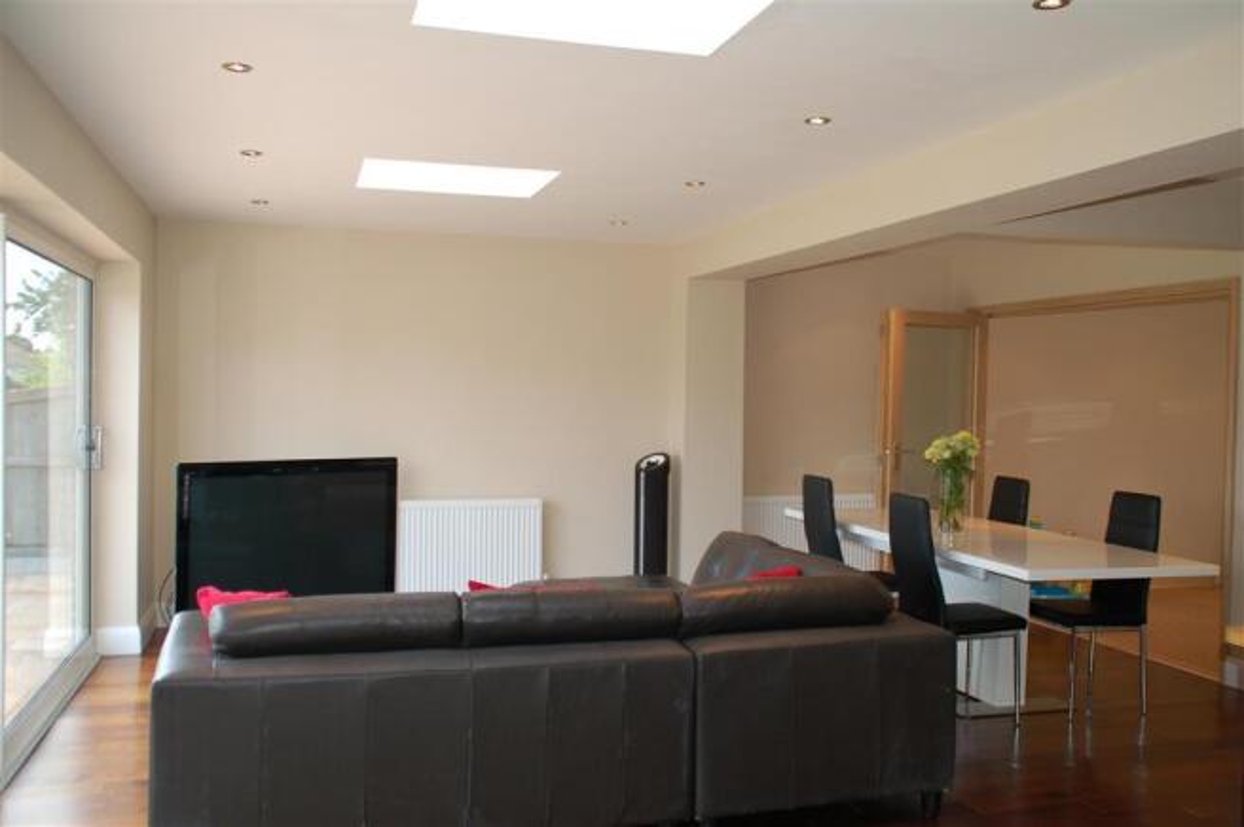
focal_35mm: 33
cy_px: 414
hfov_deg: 57.3
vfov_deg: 39.9
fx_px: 1139
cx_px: 622
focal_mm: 22
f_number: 3.5
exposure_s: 1/50
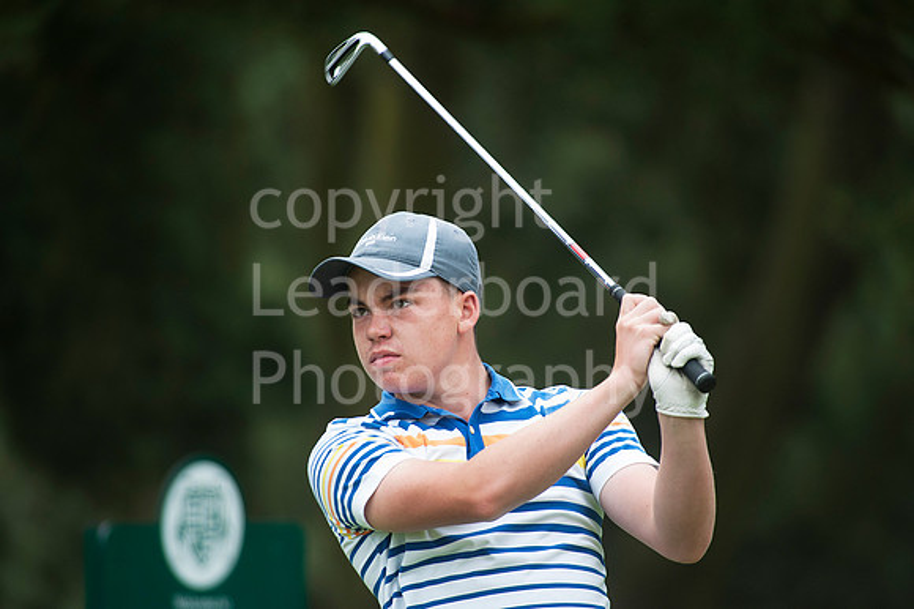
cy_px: 304
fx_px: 15224
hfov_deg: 3.4
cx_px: 457
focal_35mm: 600
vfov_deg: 2.3
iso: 1000
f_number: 5.6
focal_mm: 600
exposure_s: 1/500
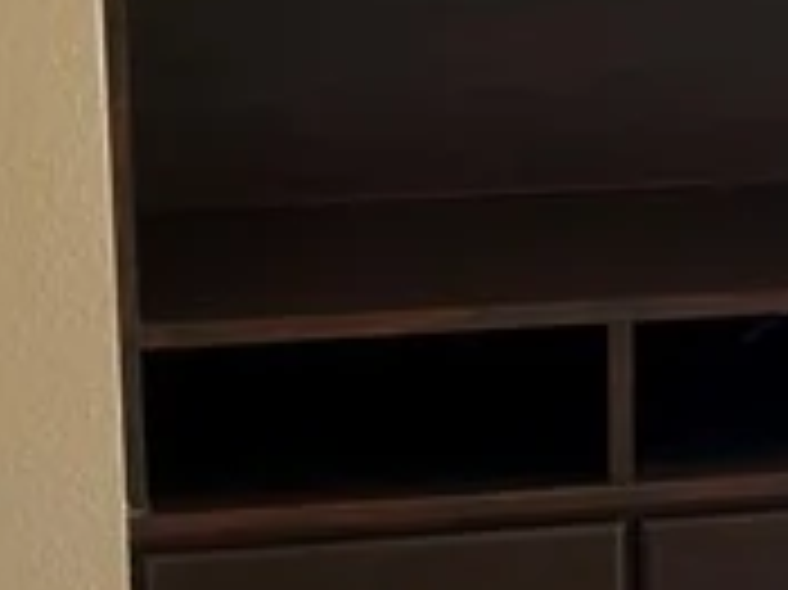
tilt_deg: -9.0
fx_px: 3458
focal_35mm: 152
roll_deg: +0.0
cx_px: 1040
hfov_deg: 12.6
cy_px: 149
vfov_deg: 9.7
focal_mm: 5.7
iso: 80
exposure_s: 1/120
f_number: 1.5
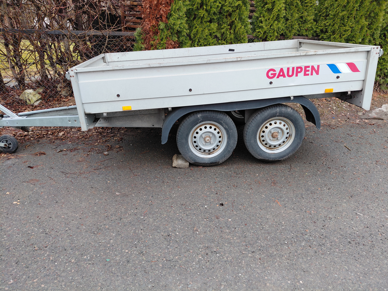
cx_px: 194
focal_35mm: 25
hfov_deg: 69.4
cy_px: 146
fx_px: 280
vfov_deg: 54.9
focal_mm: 4.69
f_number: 1.8
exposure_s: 1/437
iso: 50
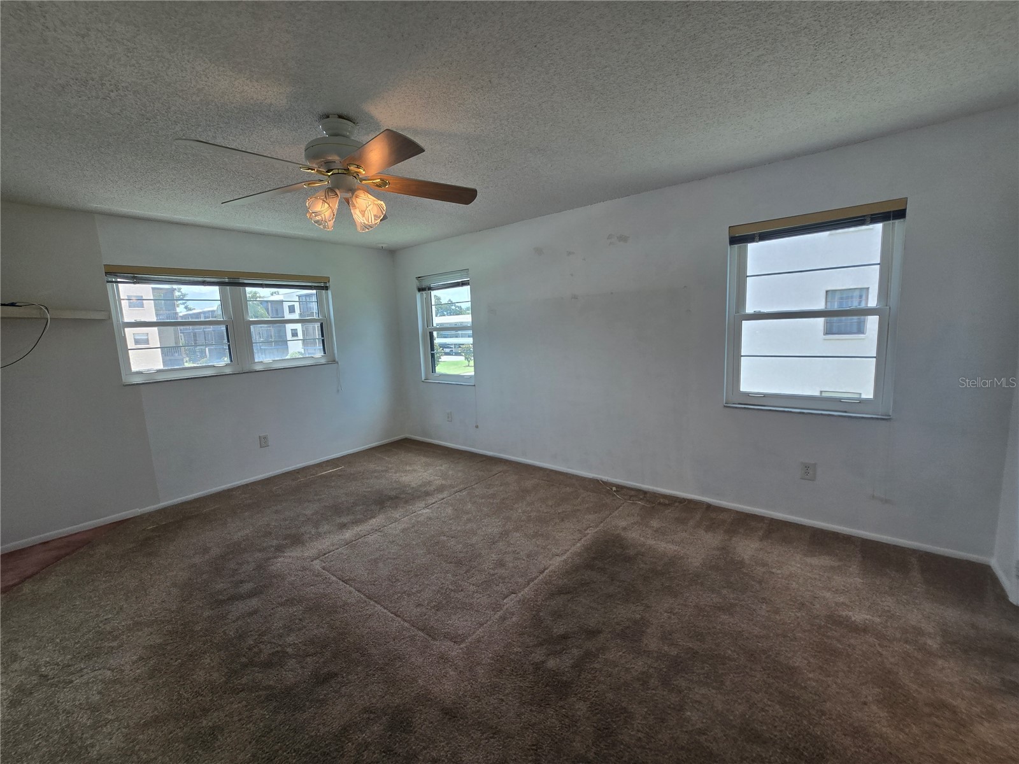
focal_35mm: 13
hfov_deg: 106.2
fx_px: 383
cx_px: 510
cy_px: 382
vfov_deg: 89.9
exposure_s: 1/178
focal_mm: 2.2
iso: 50
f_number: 2.2
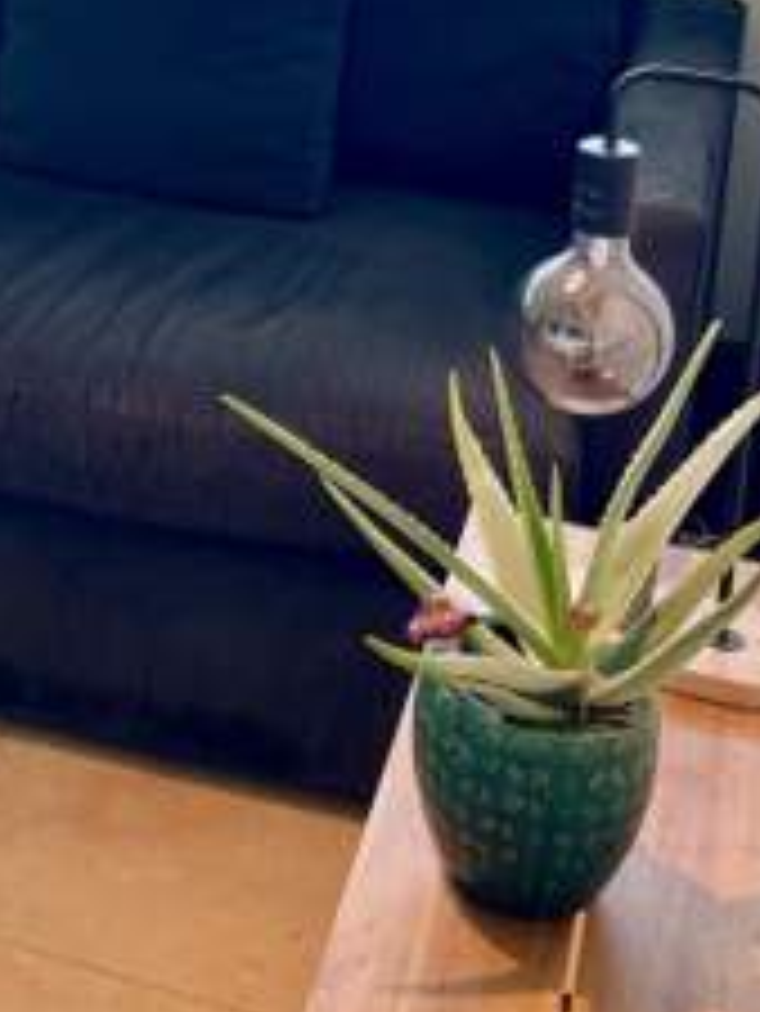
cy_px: -90
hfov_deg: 19.8
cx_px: -94
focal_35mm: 71
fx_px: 2076
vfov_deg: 25.5
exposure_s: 1/120
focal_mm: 5.1
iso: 32
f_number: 1.6
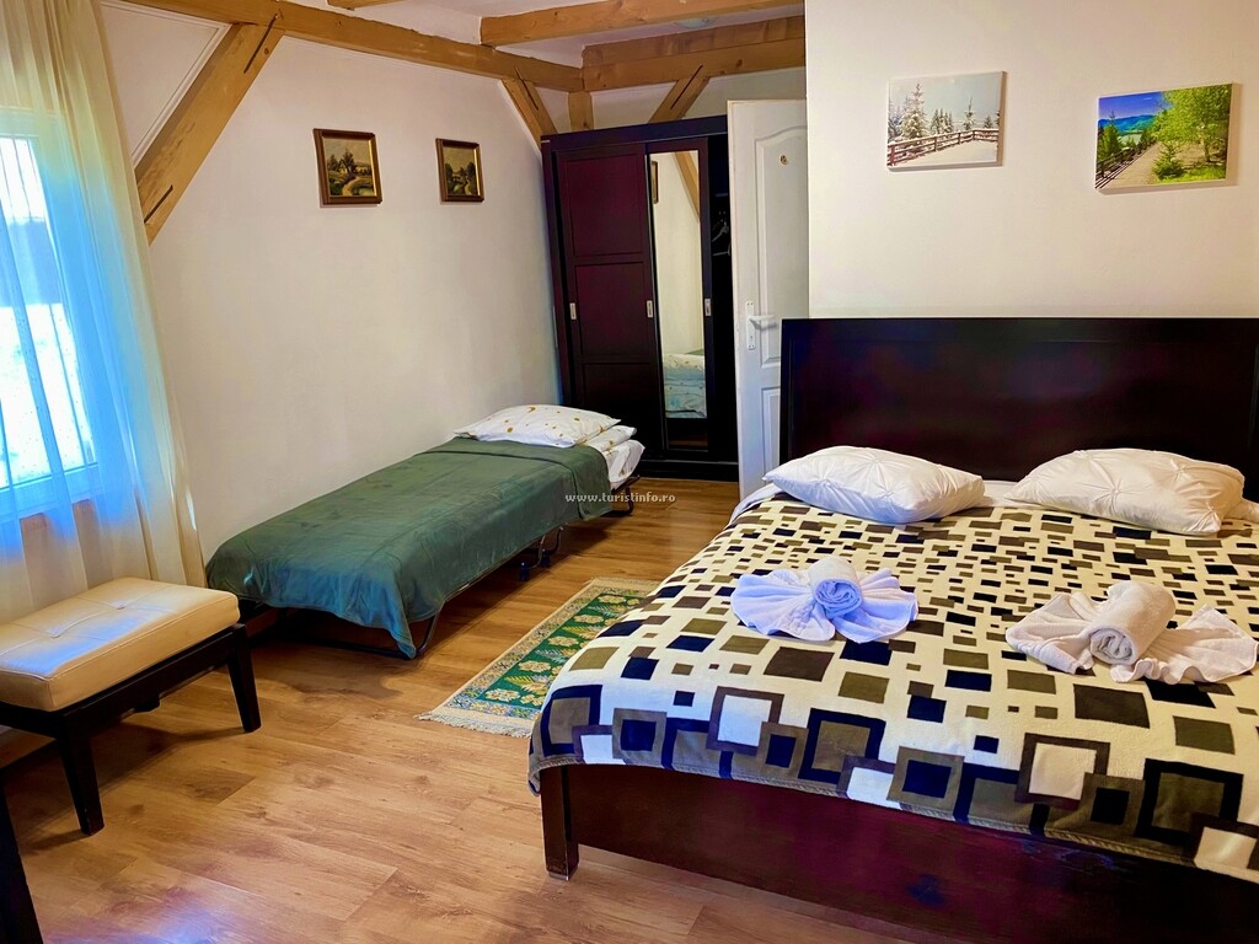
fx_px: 946
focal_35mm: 26
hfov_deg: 67.3
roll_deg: +3.7
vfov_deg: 53.1
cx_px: 630
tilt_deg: -13.4
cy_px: 472
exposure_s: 1/71
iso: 125
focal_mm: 4.25
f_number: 1.8
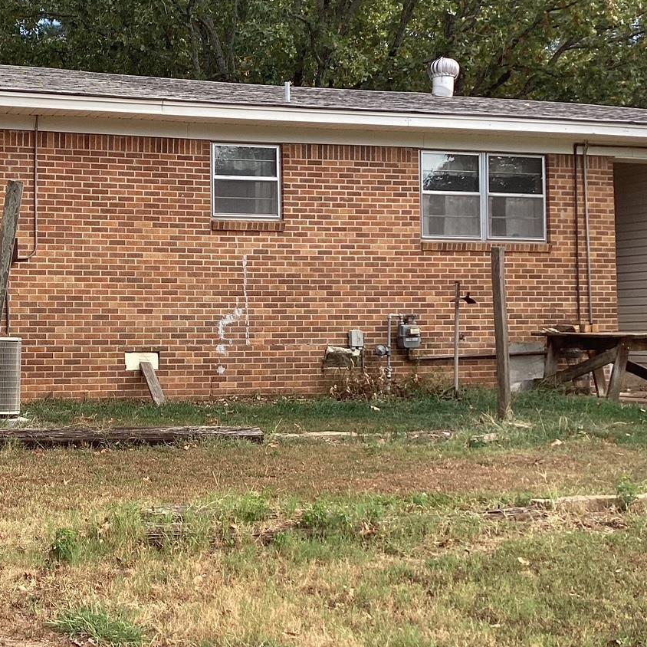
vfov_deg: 32.1
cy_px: 271
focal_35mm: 53
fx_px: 1121
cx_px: 74
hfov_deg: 30.9
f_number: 2.4
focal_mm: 3.3
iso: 25
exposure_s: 1/248
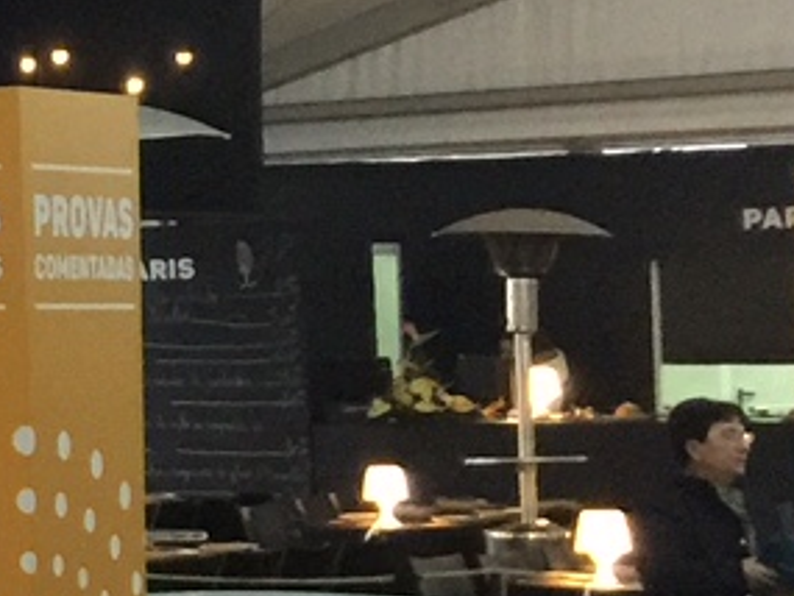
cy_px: 184
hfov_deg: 9.8
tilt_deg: +3.2
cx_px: -1373
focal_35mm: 166
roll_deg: -1.5
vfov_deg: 8.9
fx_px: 3809
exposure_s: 1/17
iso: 160
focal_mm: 4.15
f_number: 2.2
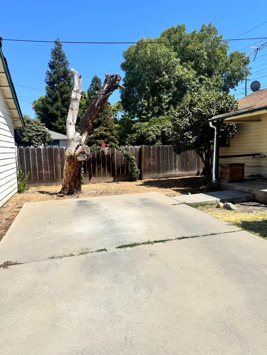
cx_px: 134
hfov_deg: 56.8
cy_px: 178
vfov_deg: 71.6
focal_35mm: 24
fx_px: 247
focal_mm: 6.76
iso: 80
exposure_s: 1/5814
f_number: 1.78
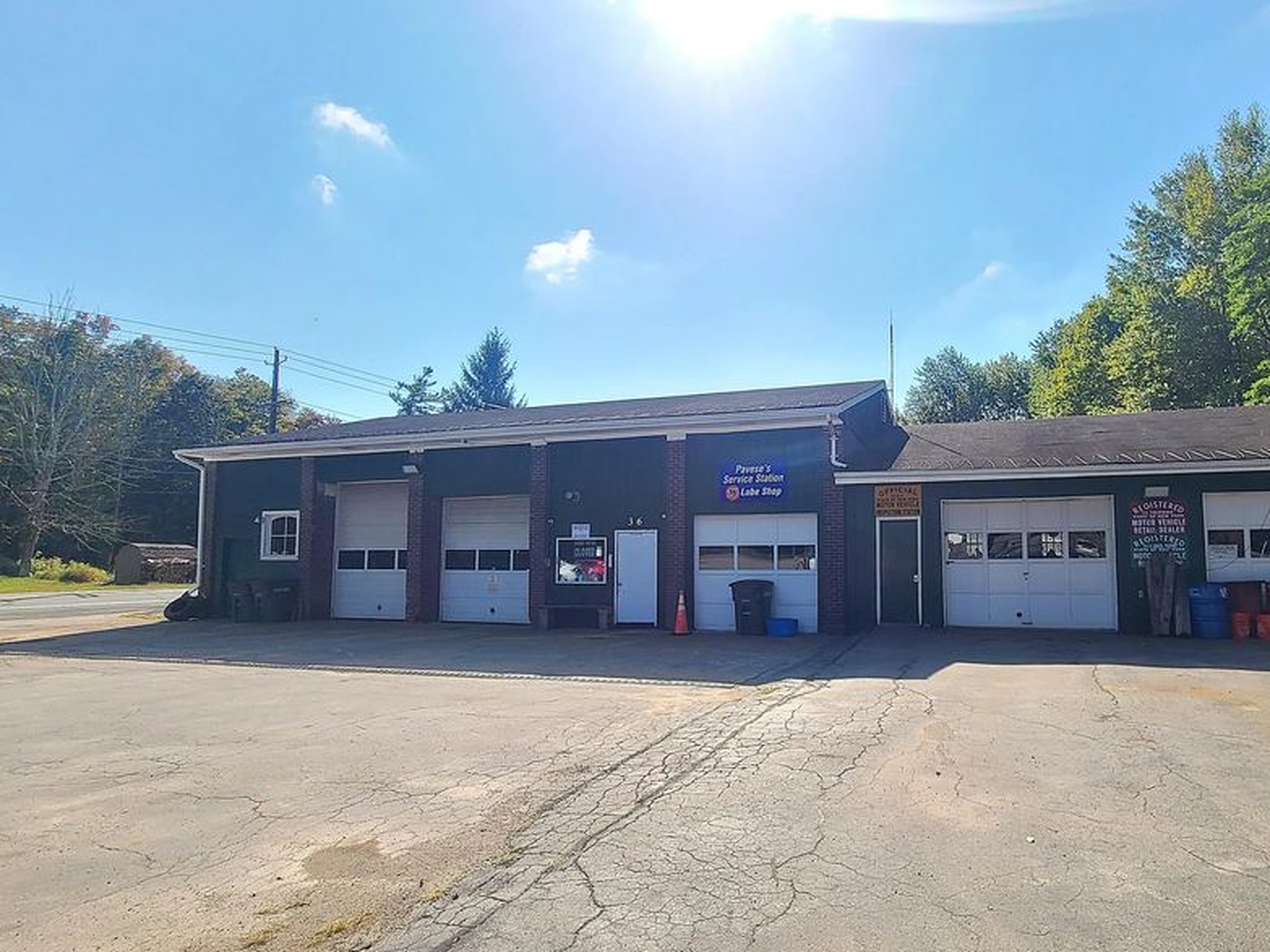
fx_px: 624
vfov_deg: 74.5
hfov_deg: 89.3
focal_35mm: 17
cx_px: 792
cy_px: 521
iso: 50
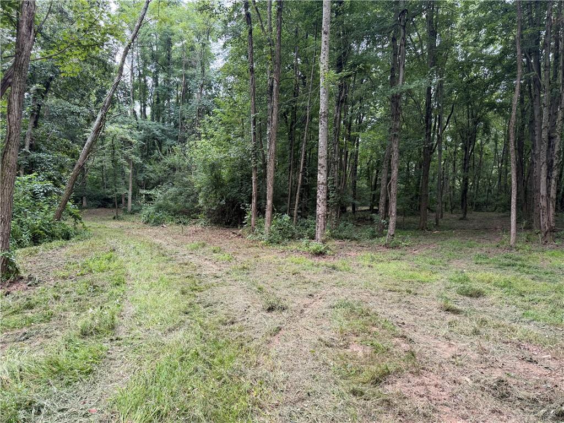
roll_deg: -1.0
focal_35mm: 24
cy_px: 212
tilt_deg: -3.7
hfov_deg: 71.6
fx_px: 391
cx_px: 282
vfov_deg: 56.8
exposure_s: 1/172
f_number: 1.78
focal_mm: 6.76
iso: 80
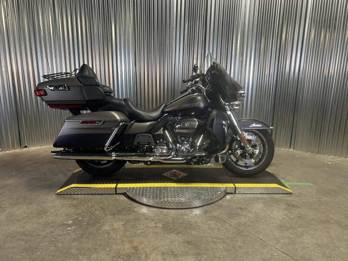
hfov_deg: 67.3
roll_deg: -0.9
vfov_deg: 53.1
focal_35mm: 26
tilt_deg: -13.6
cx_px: 174
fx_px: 261
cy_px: 130
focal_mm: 5.7
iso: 100
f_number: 1.5
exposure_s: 1/60
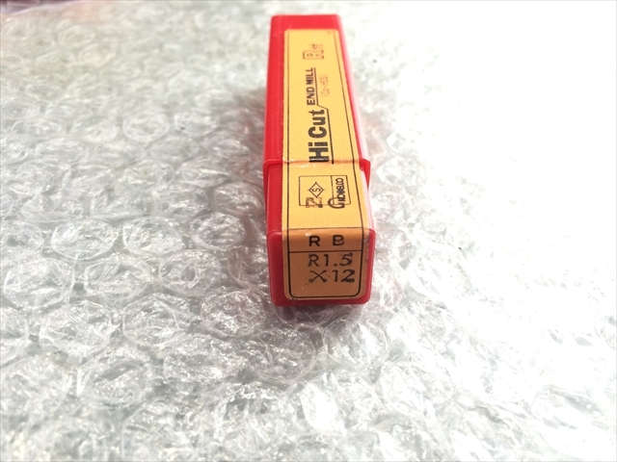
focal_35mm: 29
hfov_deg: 61.7
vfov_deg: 48.2
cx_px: 308
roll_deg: -2.0
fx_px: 517
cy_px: 231
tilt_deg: -42.4
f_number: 2.2
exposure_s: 1/30
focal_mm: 4.15
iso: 64
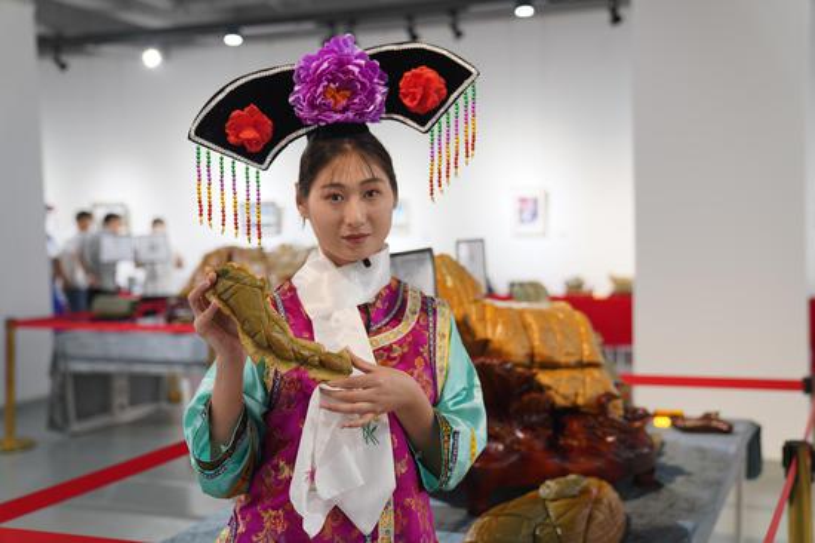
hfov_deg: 43.6
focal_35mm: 45
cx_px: 408
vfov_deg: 29.8
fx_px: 1018
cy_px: 272
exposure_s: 1/50
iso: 160
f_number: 2.8
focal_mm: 45
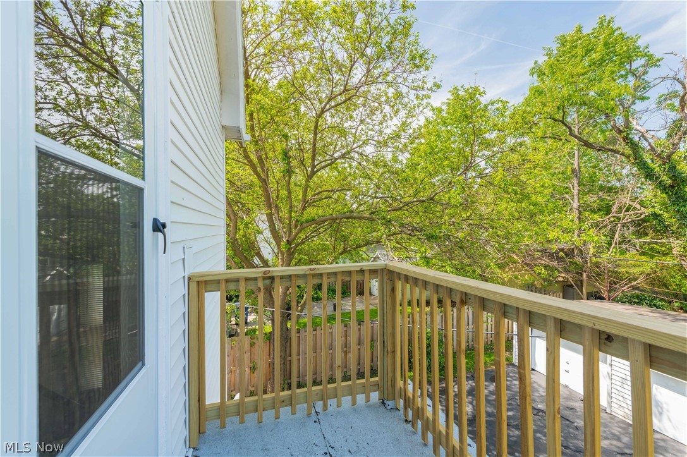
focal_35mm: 14
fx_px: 267
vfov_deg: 81.1
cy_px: 228
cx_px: 344
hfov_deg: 104.3
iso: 125
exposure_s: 1/100
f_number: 9
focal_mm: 14
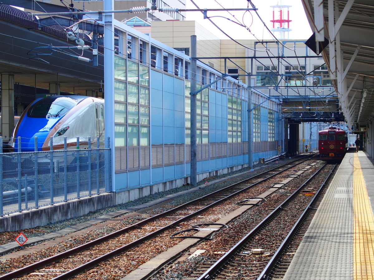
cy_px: 140
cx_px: 187
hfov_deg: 17.6
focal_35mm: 112
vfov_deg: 13.2
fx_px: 1210
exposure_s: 1/640
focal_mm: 24
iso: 100
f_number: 3.5
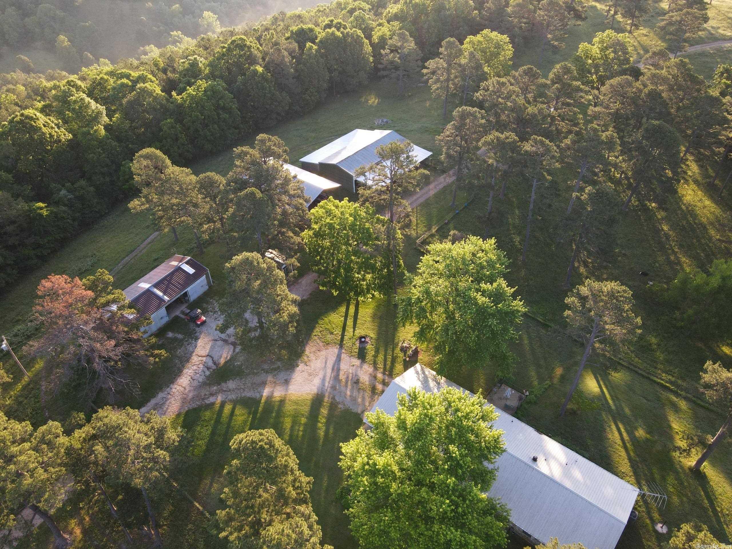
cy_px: 274
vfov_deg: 56.8
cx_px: 366
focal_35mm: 24
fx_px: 508
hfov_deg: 71.6
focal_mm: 4.5
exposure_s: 1/12.5
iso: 380
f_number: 2.8
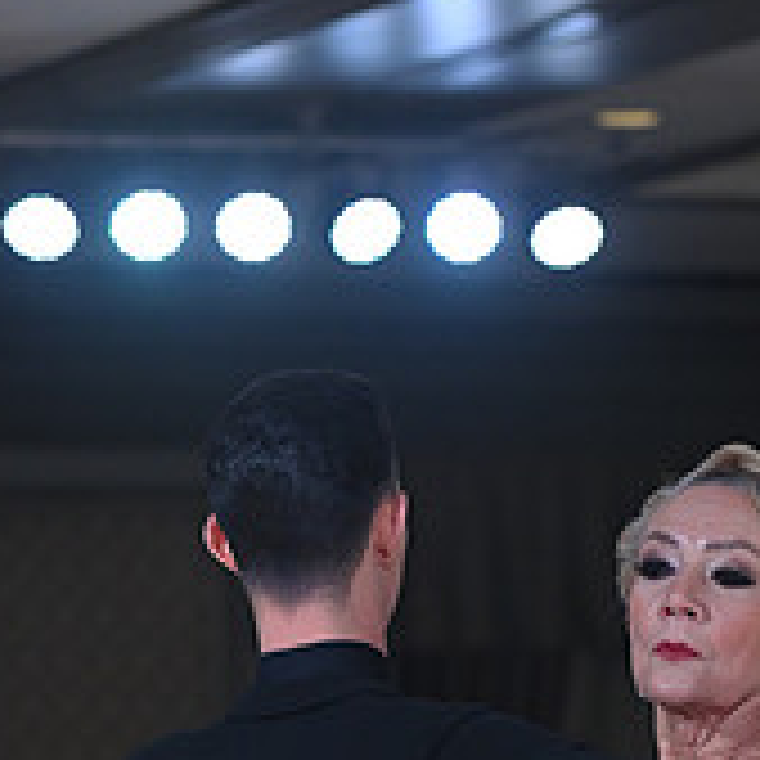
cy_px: 1241
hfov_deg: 4.6
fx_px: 9439
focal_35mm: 380
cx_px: 519
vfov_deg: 4.6
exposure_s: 1/400
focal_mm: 130
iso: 1100
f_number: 5
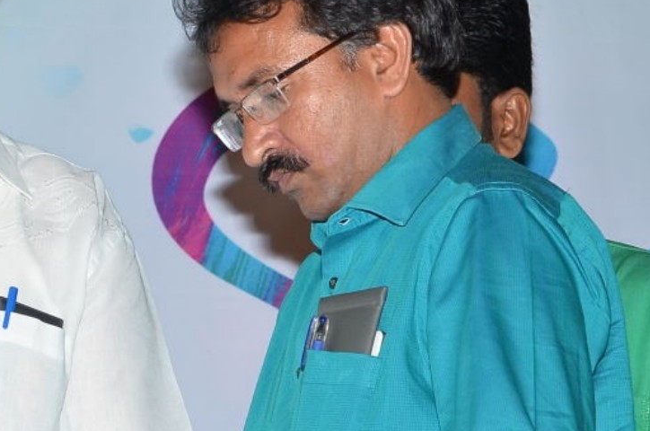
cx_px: -77
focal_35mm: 244
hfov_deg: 8.4
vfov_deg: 5.6
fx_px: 4398
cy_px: 424
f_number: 6.3
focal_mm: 52
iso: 500
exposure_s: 1/125
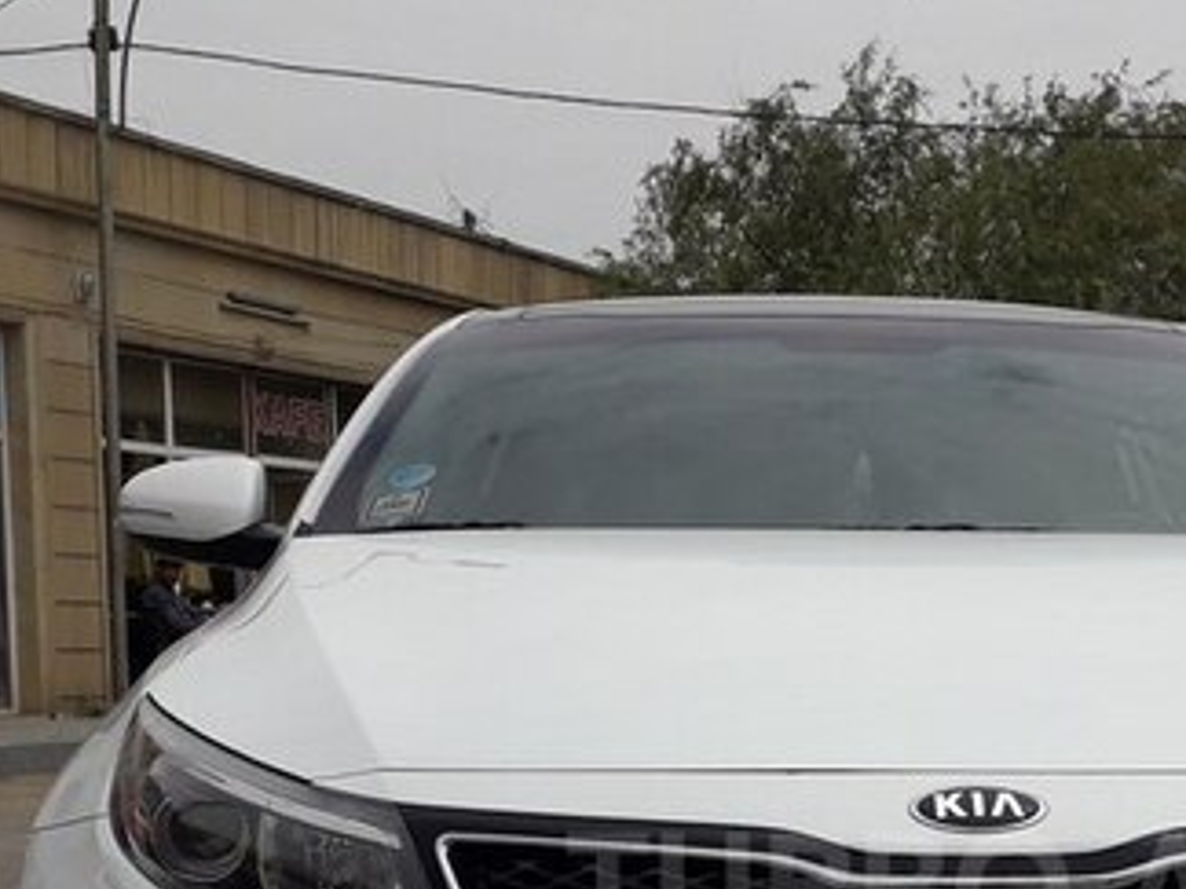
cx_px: 941
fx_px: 1884
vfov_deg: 25.3
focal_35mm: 55
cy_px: 887
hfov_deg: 33.9
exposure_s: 1/4032
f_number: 1.9
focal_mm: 3.6
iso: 40
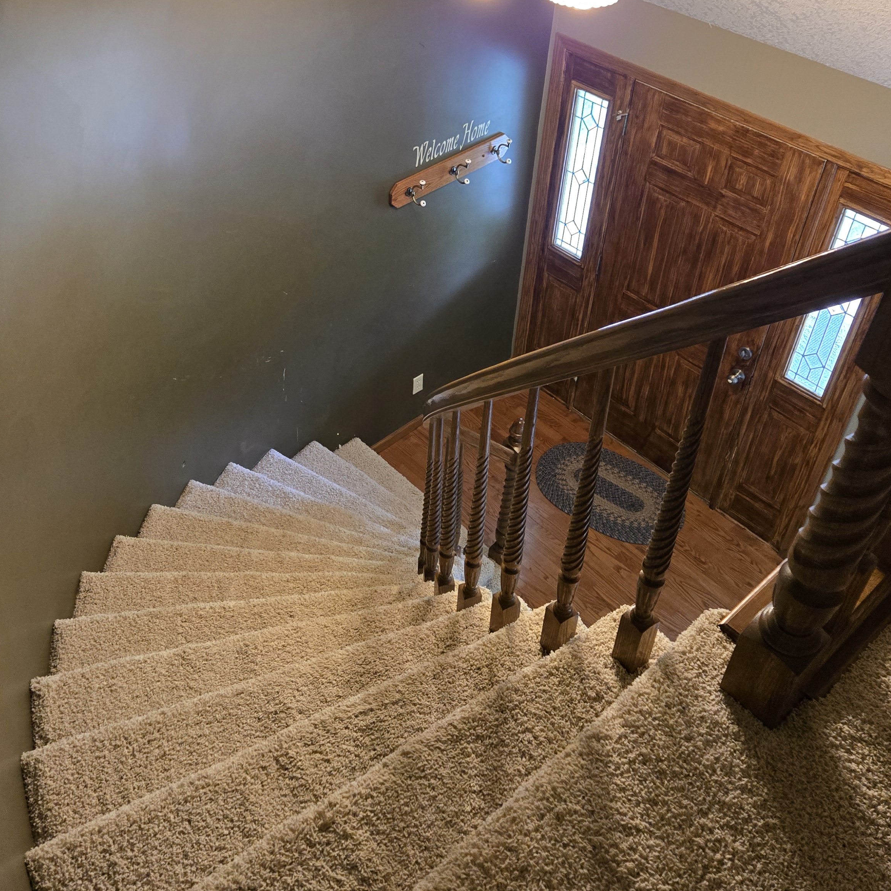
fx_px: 1019
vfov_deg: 47.0
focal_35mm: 35
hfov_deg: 47.0
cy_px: 356
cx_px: 372
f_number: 1.8
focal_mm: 5.4
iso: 320
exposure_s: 1/120
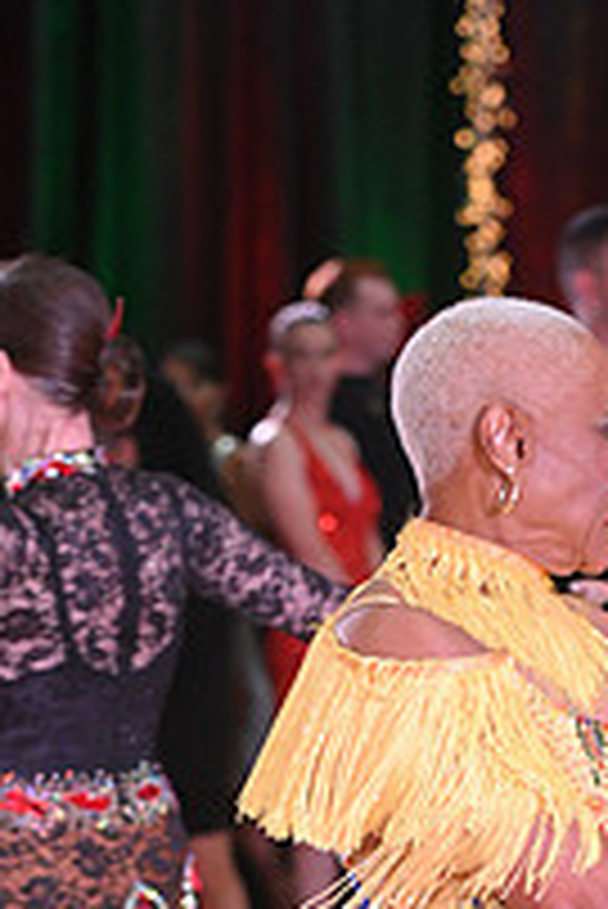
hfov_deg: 4.3
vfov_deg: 6.3
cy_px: 1170
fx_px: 8143
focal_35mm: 322
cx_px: 678
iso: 2000
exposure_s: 1/320
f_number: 5
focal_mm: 112
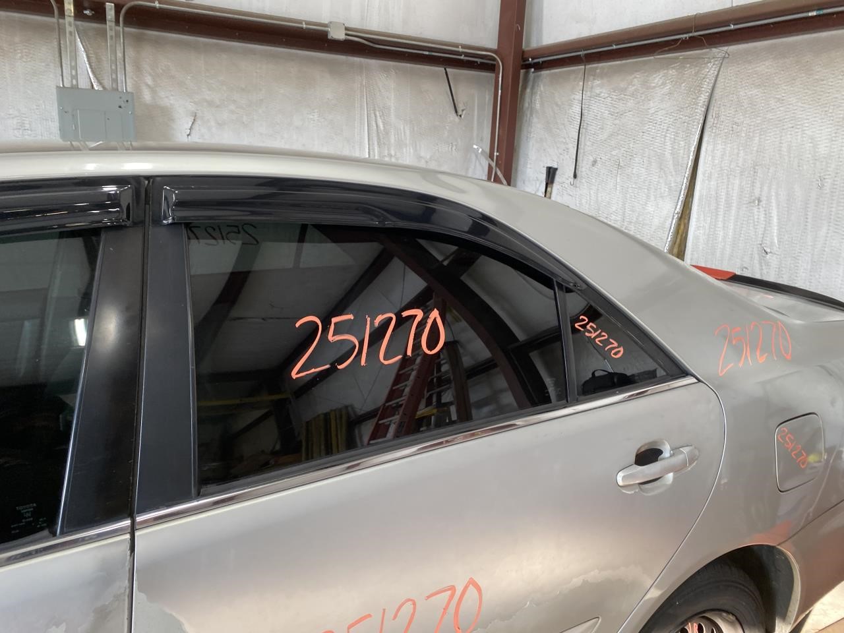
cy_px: 316
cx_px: 422
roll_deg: -2.6
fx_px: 634
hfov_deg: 67.3
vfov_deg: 53.1
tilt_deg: -3.5
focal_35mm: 26
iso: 125
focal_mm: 4.25
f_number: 1.8
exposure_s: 1/110
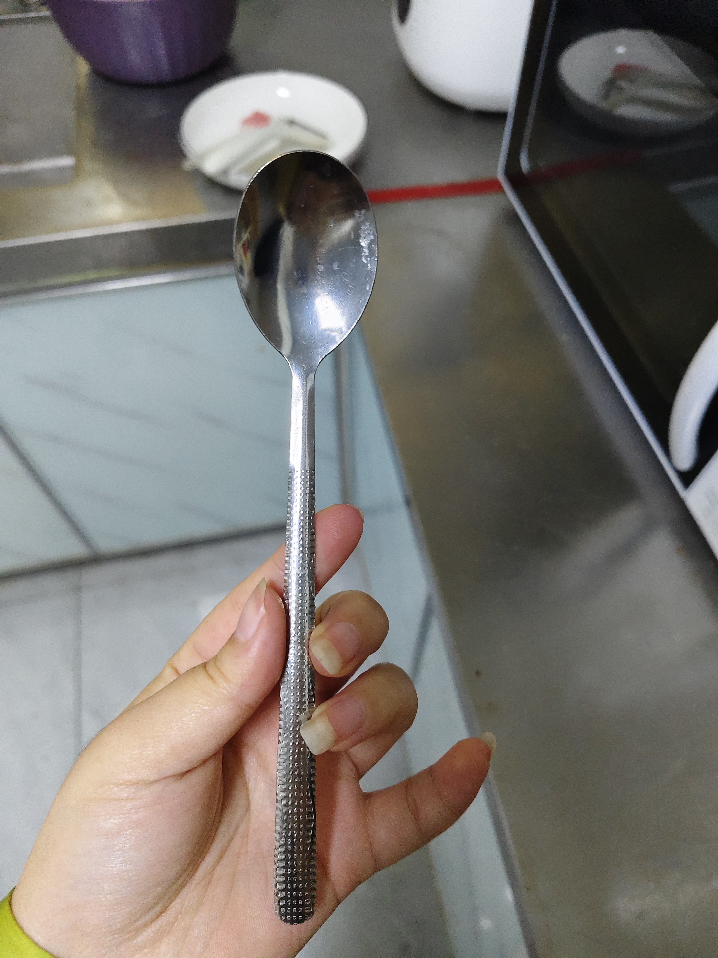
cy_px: 479
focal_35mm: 23
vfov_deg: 73.9
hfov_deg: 58.9
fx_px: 636
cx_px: 359
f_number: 1.88
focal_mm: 5.56
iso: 1118
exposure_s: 1/100
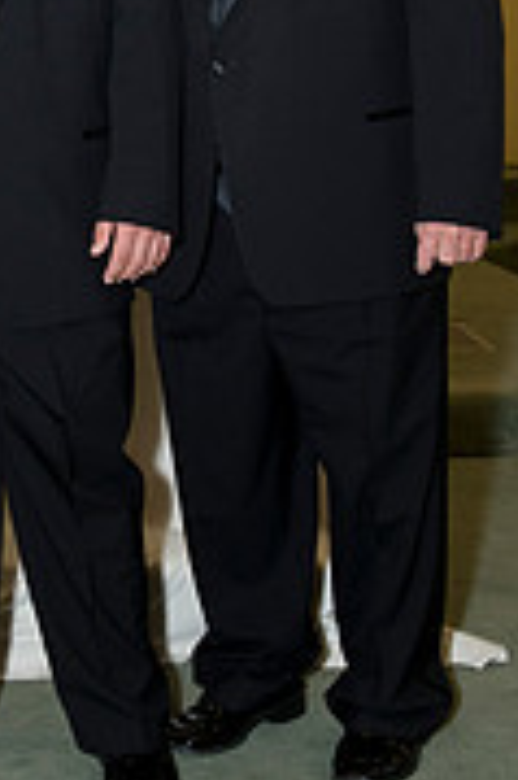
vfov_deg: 22.7
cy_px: 131
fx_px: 1903
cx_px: 2
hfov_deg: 15.2
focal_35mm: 88
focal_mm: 35
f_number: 5.6
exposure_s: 1/125
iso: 800
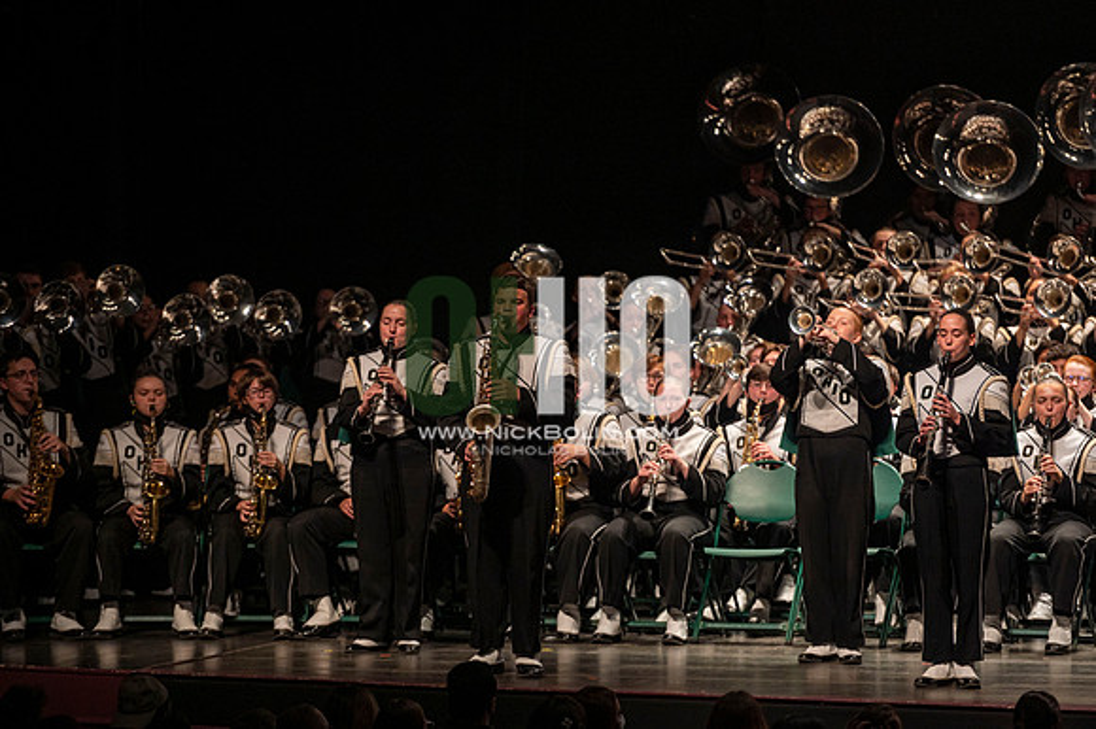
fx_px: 6085
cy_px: 364
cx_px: 548
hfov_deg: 10.3
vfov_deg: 6.9
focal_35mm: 200
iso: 1250
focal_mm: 200
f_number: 3.5
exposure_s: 1/500
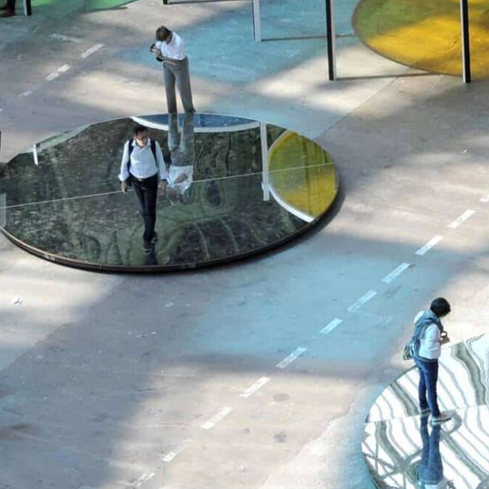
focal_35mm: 223
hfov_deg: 7.7
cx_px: 714
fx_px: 3564
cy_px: -92
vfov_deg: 7.8
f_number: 14
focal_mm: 70
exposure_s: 1/100
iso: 250
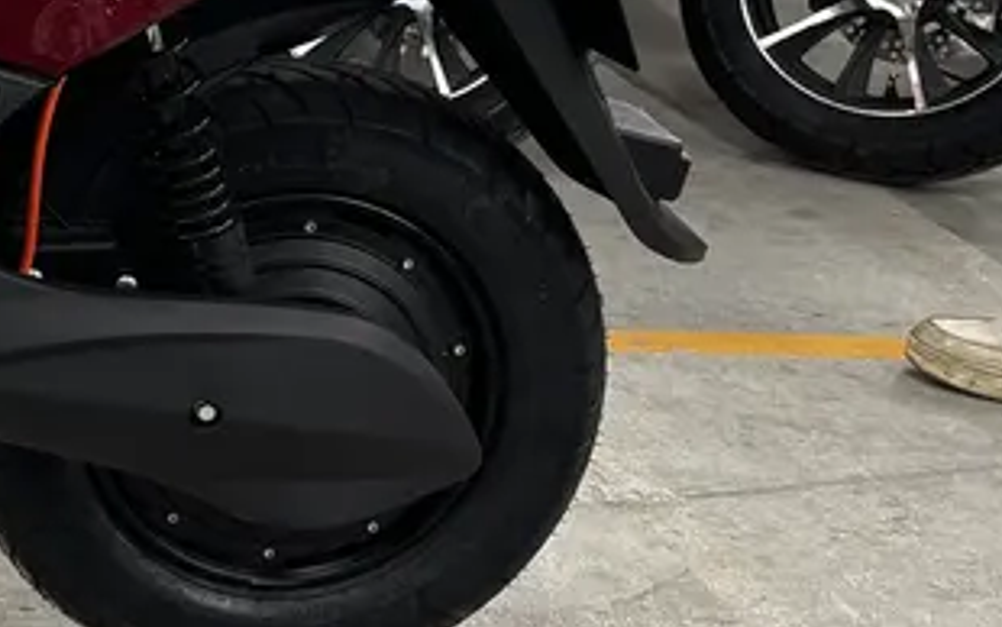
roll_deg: -0.5
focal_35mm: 91
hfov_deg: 19.6
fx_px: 2486
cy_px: -42
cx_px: -537
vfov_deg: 14.1
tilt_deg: -12.6
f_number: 1.6
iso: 160
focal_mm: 5.96
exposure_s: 1/50
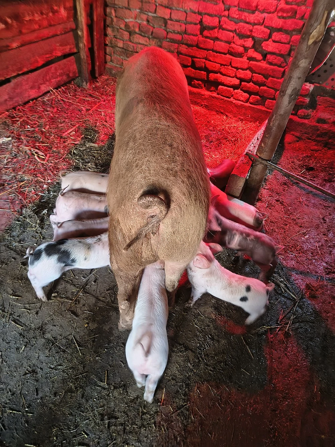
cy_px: 224
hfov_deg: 56.8
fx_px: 310
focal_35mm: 24
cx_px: 168
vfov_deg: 71.6
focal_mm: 5.56
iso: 2905
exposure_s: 1/33.3
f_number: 1.8
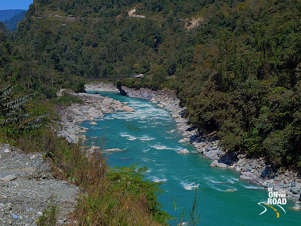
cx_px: 150
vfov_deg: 29.8
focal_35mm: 49
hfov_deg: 38.8
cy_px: 113
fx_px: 427
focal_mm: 6.9
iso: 21
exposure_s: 1/1372
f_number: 1.68
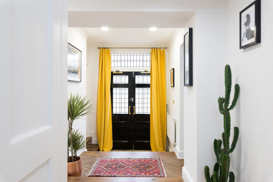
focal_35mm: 24
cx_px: 136
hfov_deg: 73.7
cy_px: 91
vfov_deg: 53.2
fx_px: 182
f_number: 4
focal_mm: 24
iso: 100
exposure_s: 1/6
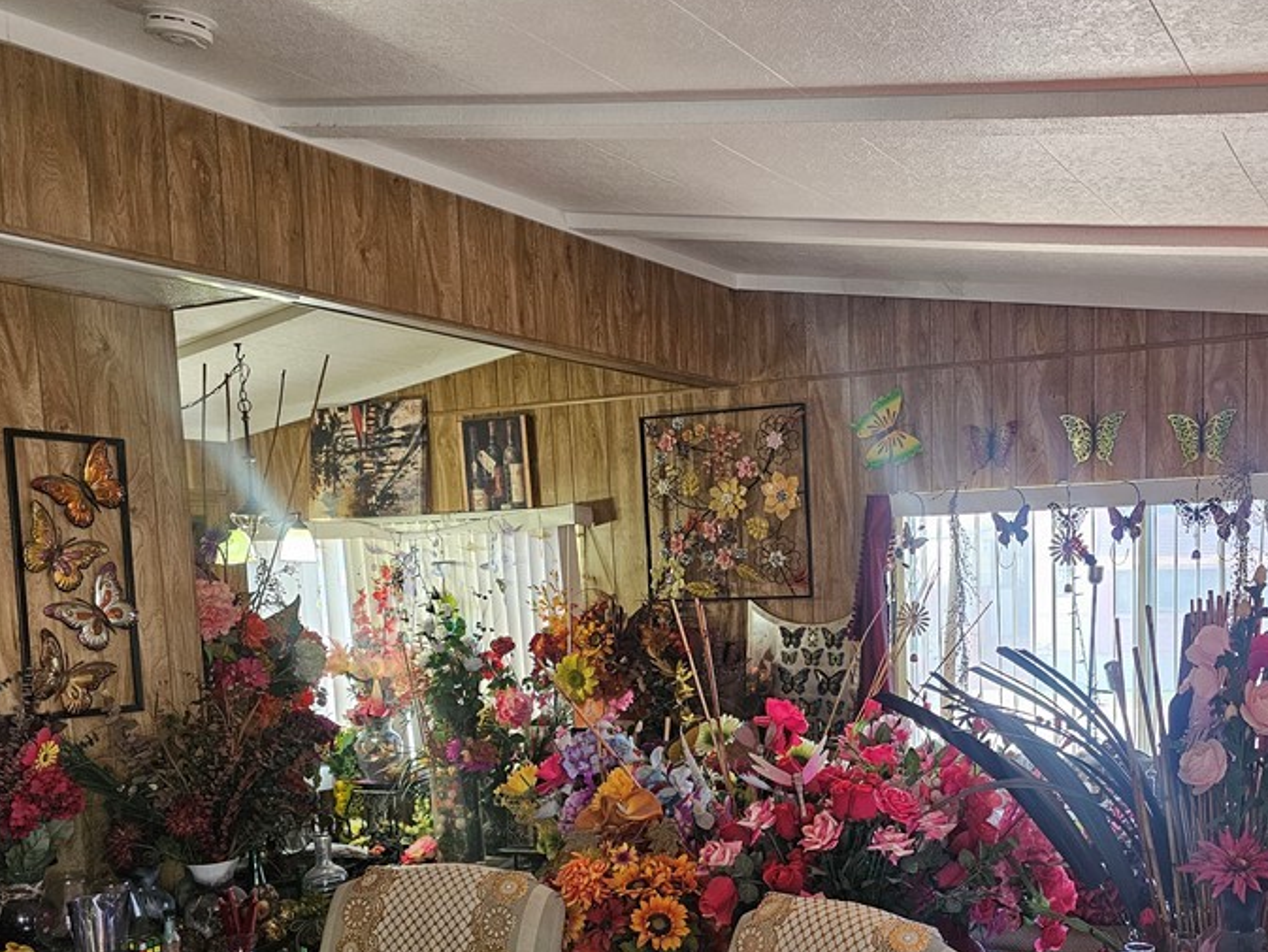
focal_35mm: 35
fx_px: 1282
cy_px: 698
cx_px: 829
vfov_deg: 39.8
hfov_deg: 51.8
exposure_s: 1/120
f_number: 1.7
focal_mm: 6.3
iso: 640
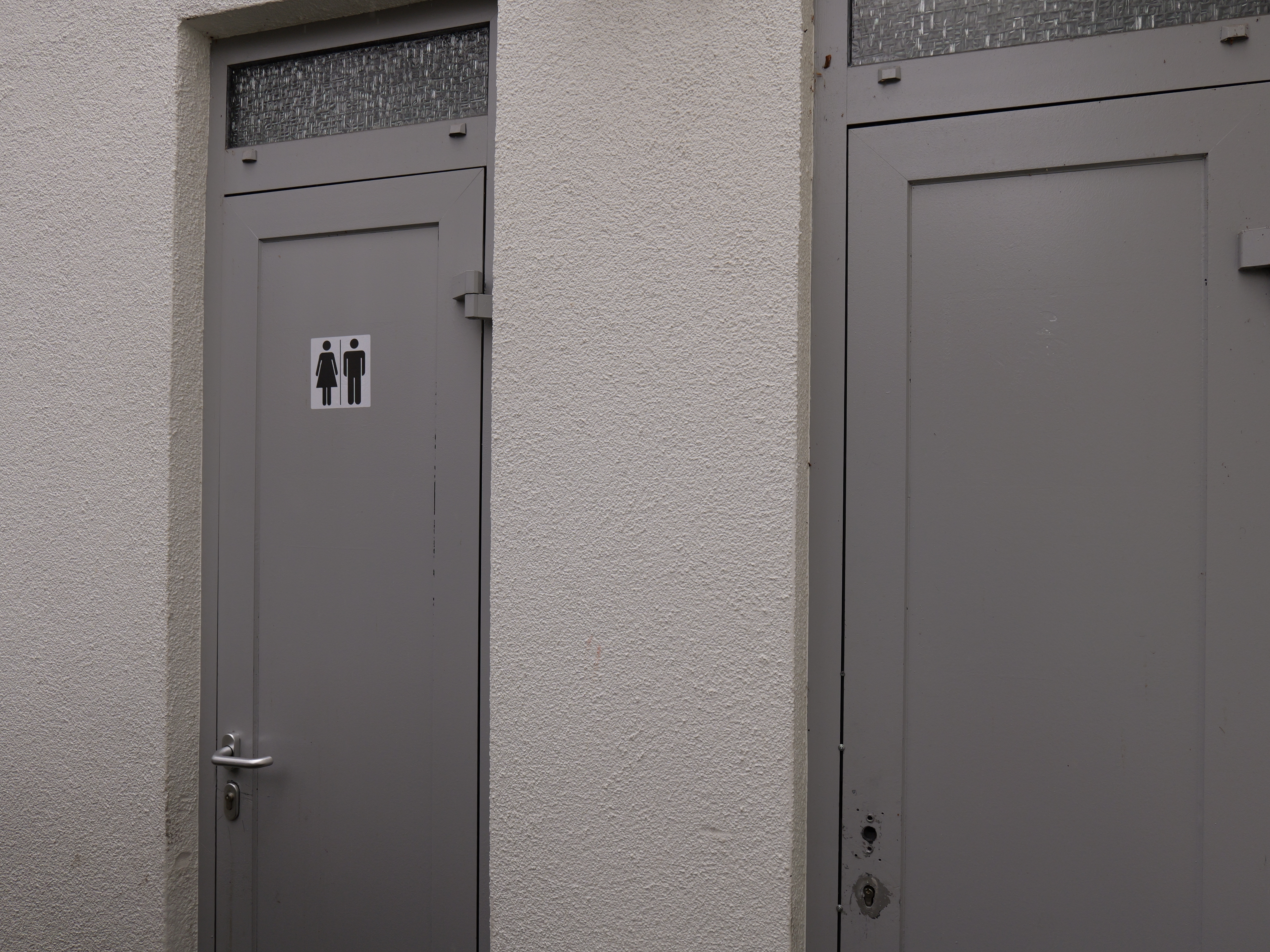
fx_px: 807
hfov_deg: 76.3
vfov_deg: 61.1
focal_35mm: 22
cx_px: 679
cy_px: 479
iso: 400
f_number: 4
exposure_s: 1/320
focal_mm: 20
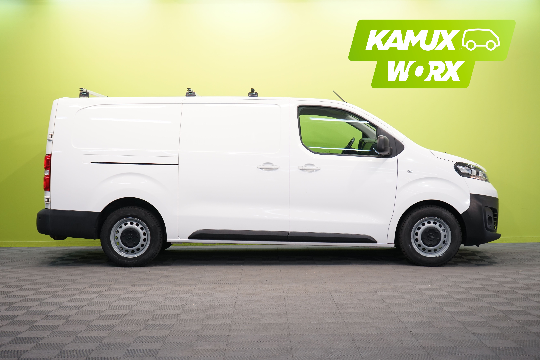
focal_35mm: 54
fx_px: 810
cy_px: 180
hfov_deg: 36.9
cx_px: 270
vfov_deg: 25.1
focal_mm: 54
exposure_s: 1/25
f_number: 6.3
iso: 500
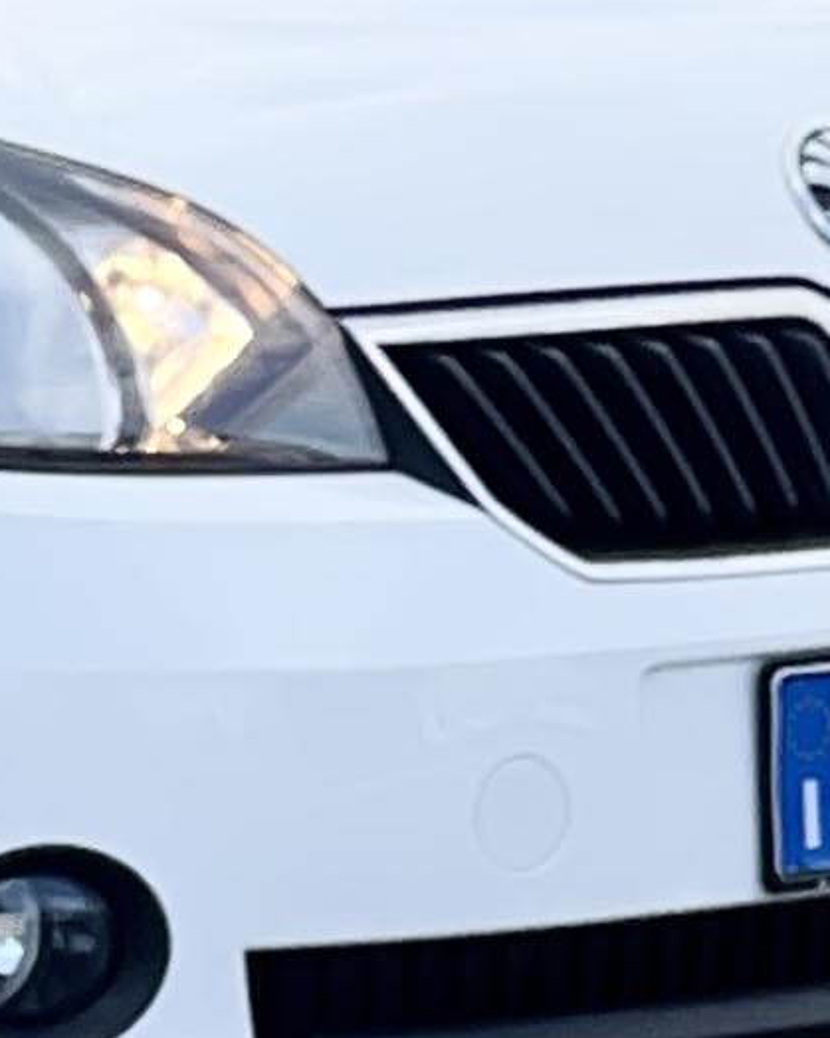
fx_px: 14774
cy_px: 137
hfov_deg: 3.2
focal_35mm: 481
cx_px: -929
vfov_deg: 4.0
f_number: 2.2
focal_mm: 7.5
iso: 32
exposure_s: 1/391
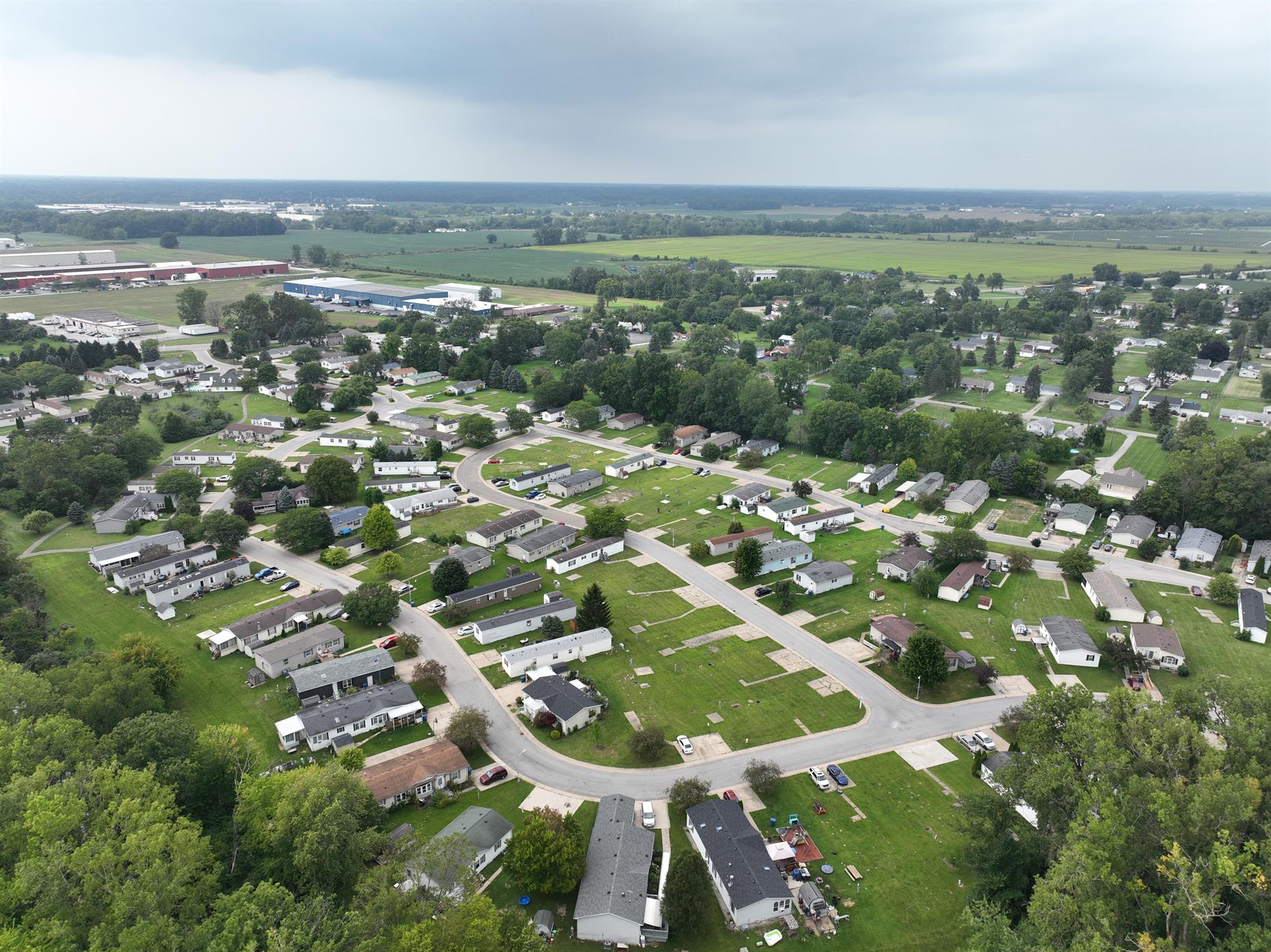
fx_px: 881
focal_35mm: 24
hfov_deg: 71.6
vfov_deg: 56.8
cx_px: 636
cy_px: 476
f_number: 2.8
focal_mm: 12.29
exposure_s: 1/240
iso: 100
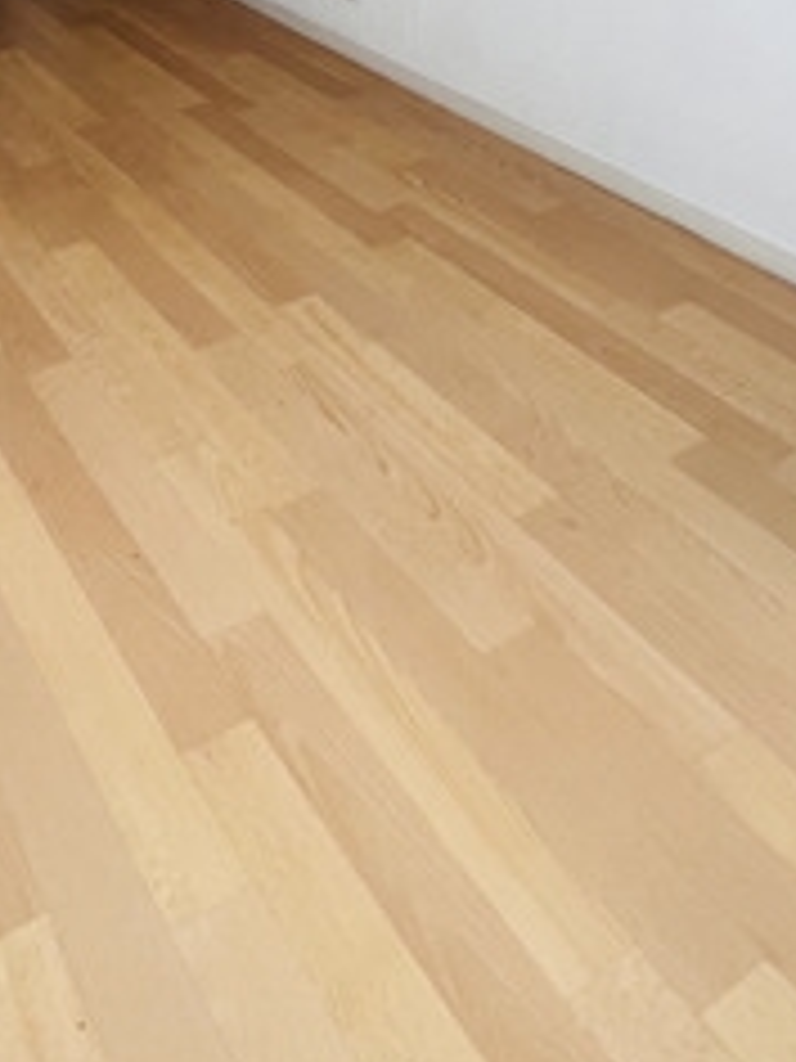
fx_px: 1012
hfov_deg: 38.9
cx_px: 36
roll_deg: +0.2
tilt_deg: -5.7
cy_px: -261
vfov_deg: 38.1
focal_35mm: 33
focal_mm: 1.57
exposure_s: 1/99
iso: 64
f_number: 1.8
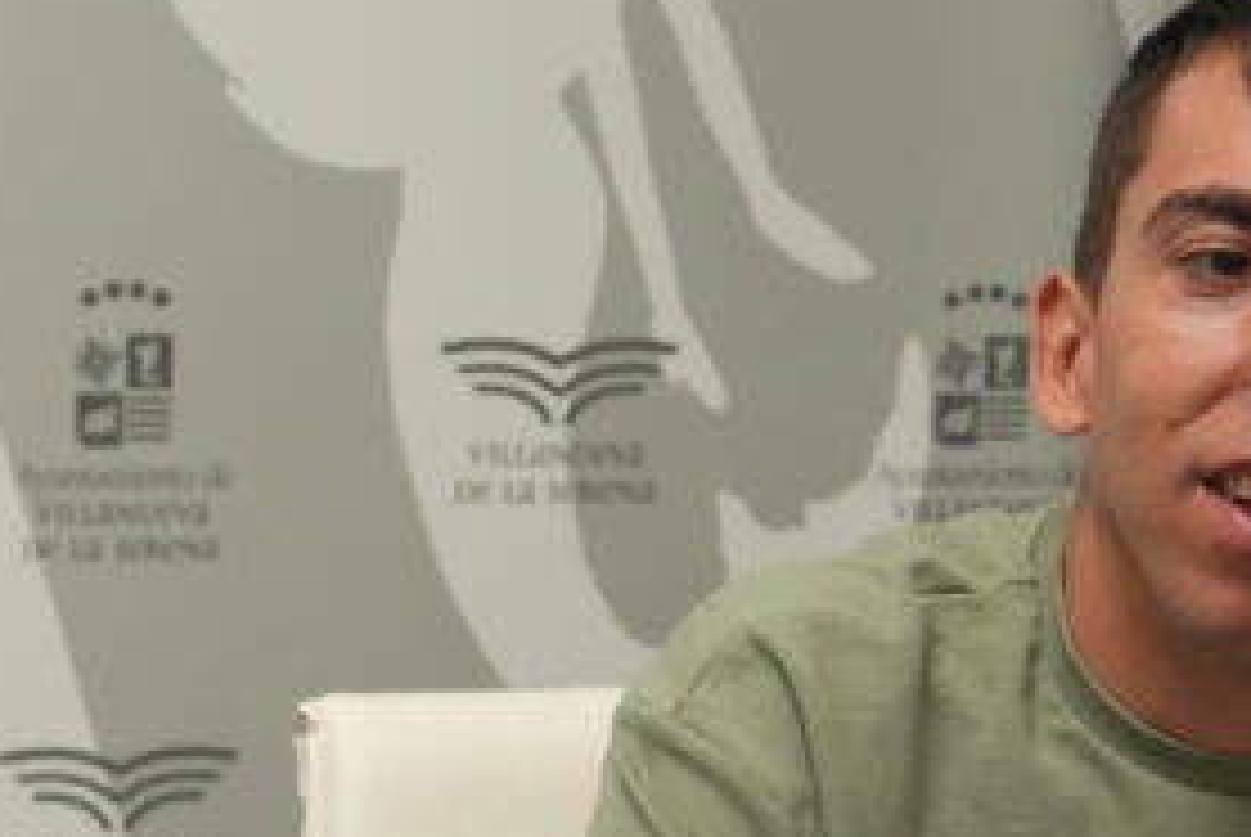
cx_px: -248
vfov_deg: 12.9
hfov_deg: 18.7
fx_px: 3583
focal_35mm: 103
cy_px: 1037
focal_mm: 28
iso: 1250
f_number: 4
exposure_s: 1/160
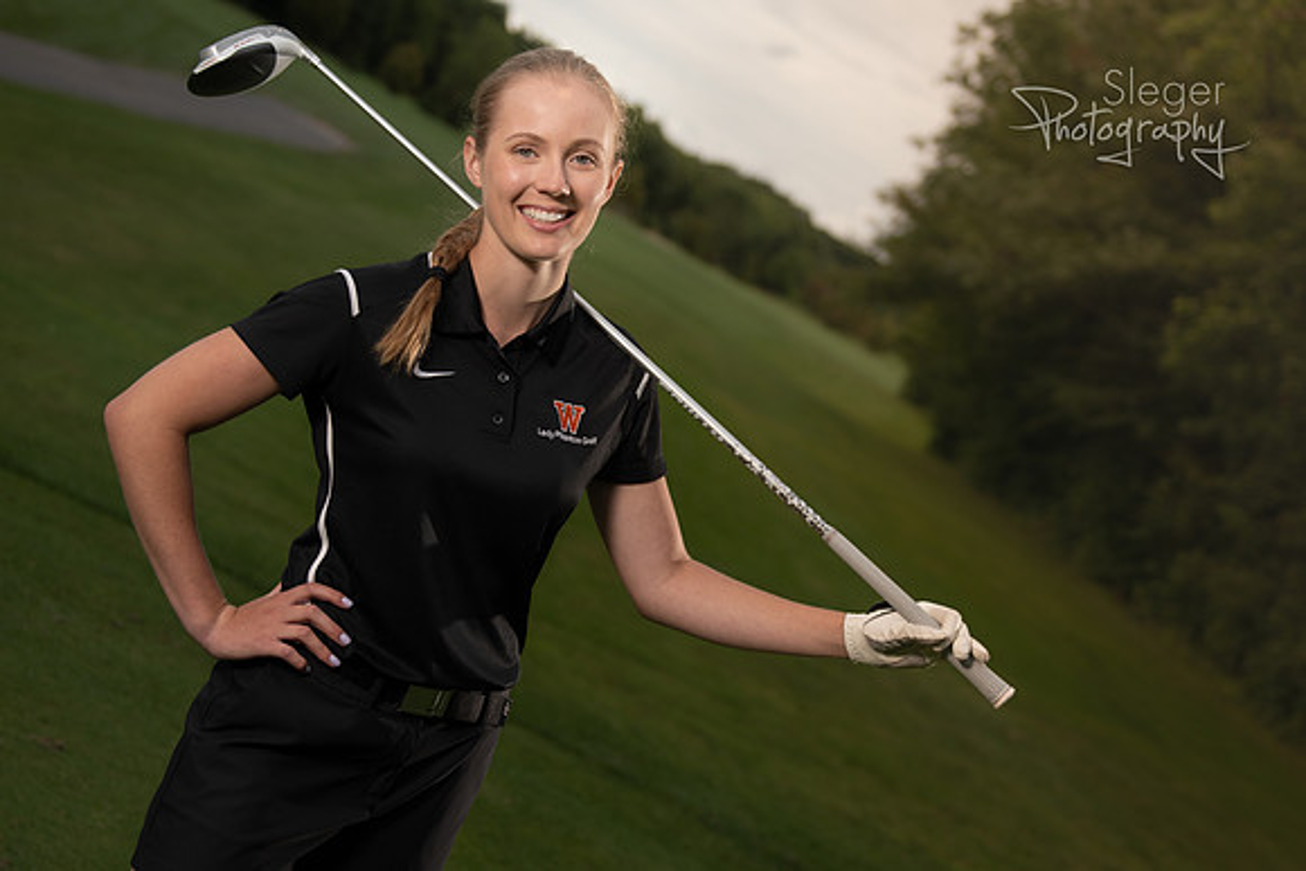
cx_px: 653
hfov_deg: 32.3
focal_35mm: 62
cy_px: 436
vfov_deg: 21.8
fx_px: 2258
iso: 100
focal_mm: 40
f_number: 2.8
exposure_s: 1/320
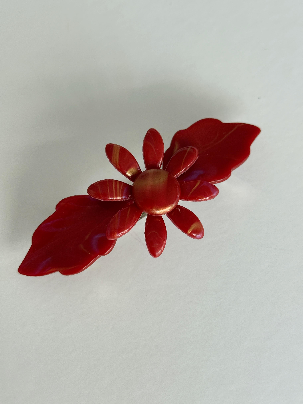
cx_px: 152
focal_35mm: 48
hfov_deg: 30.3
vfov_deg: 39.7
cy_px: 202
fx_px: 560
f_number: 1.78
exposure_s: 1/100
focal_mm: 6.76
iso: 100
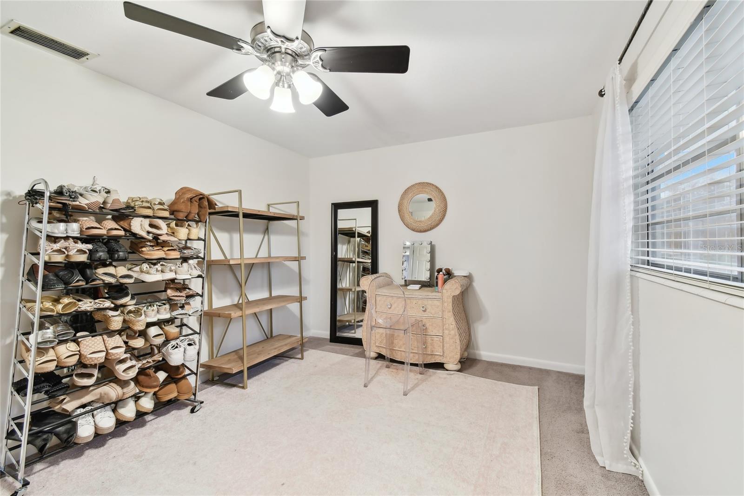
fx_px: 310
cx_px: 372
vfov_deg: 77.3
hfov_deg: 100.4
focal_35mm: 15
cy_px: 248
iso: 100
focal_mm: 10
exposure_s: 1/1.67
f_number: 7.1
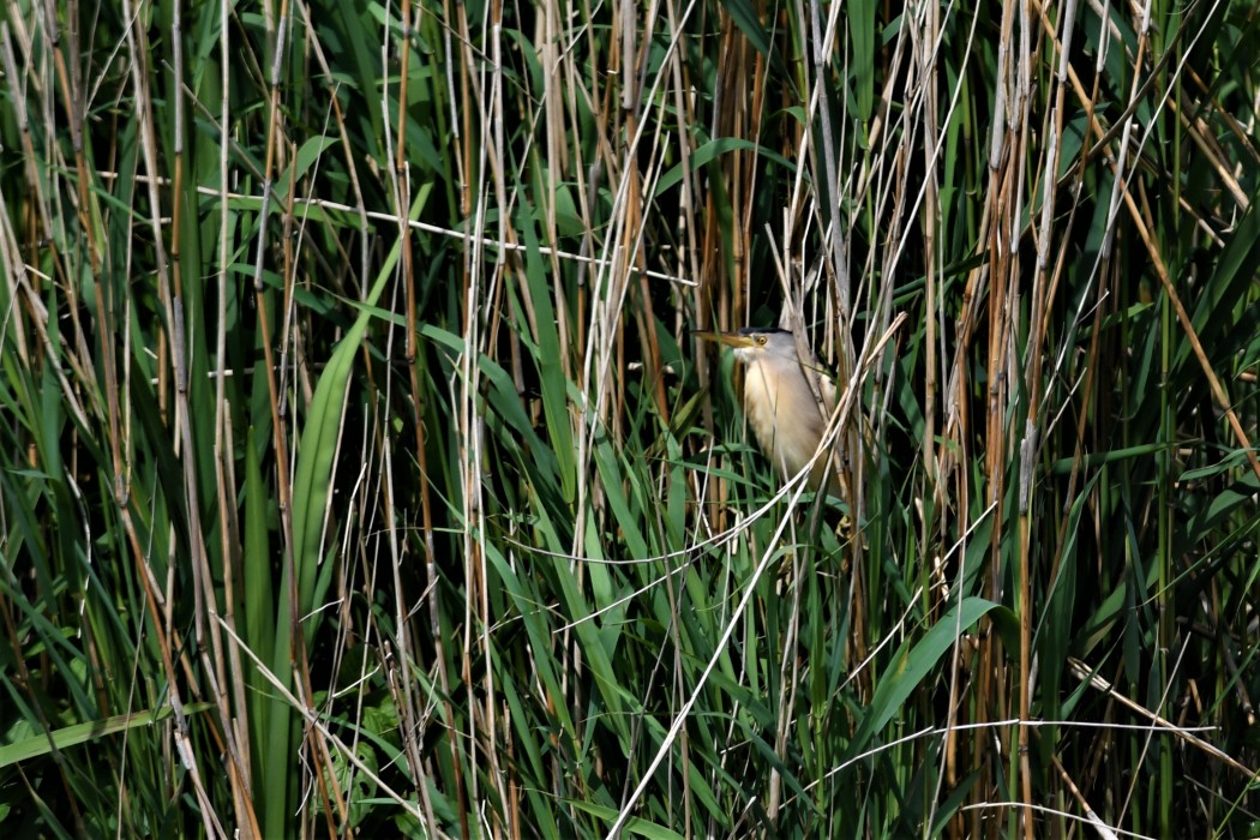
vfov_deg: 2.2
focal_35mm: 630
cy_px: 420
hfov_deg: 3.3
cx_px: 630
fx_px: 22048
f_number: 7.1
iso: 200
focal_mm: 420
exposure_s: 1/1250
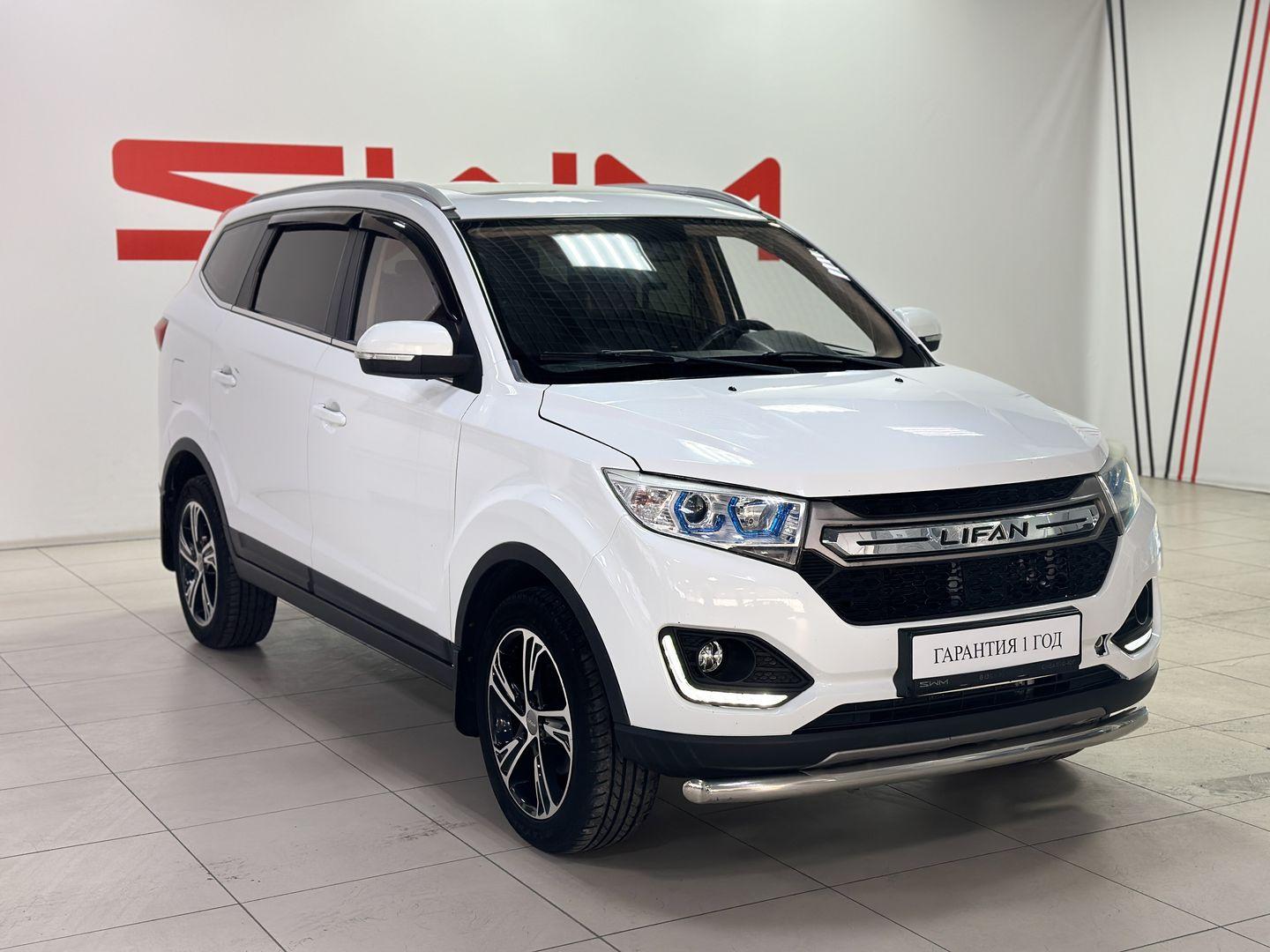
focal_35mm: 48
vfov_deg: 30.3
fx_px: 1761
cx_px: 635
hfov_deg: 39.7
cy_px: 476
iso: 80
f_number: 1.78
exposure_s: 1/130
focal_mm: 6.86
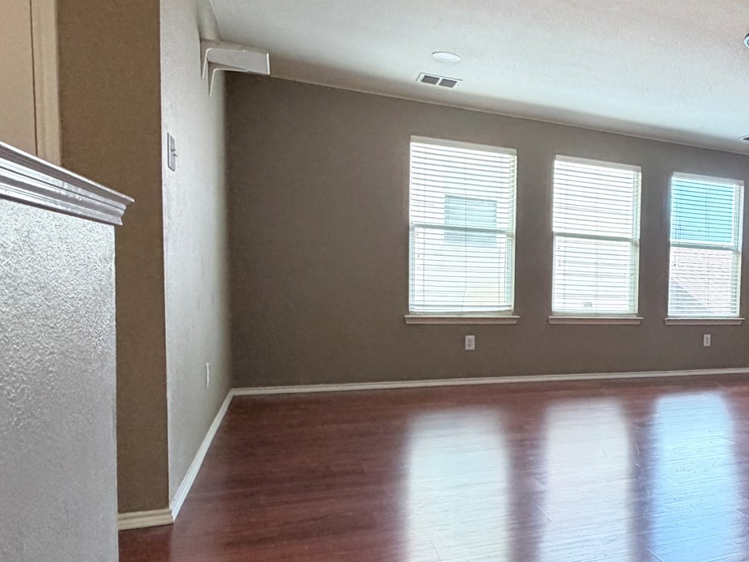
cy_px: 332
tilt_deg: -1.8
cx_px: 697
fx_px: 671
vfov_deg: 45.3
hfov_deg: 50.5
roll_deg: -1.4
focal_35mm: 31
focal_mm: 2.22
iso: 320
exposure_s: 1/60
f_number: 2.2
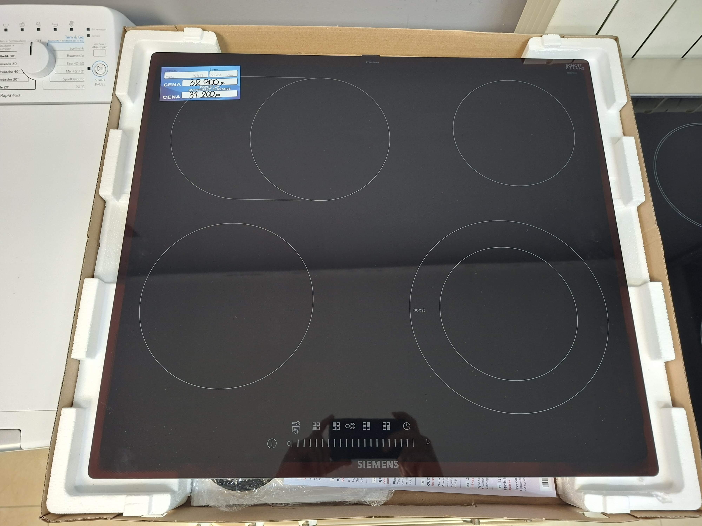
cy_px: 263
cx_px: 351
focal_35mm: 23
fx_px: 466
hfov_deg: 73.9
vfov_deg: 58.9
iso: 400
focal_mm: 5.54
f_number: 1.8
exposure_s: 1/33
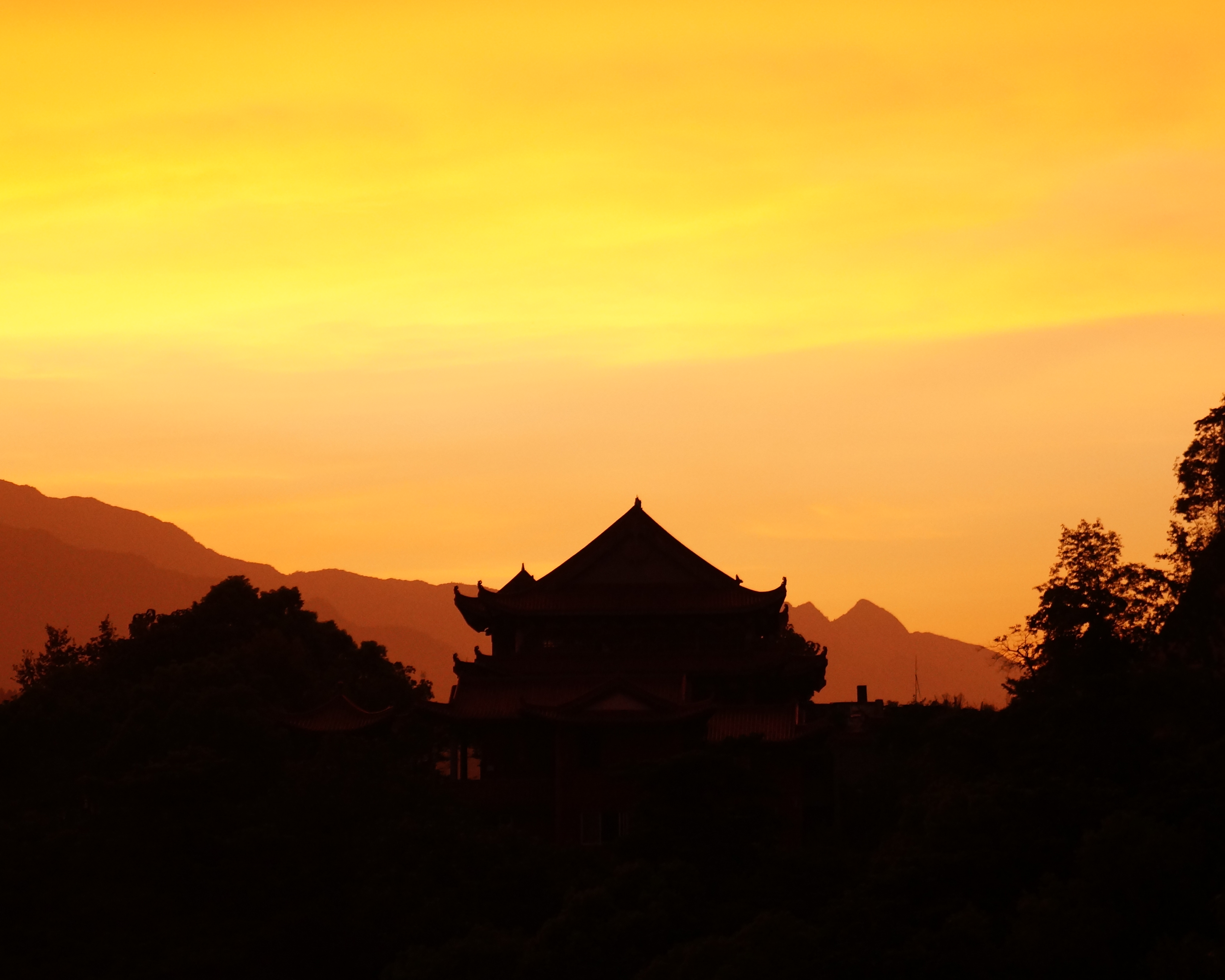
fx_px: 3392
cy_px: 491
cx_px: 641
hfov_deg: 20.5
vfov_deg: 16.4
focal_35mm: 94
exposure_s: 1/100
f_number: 5.6
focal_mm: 55
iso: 1250
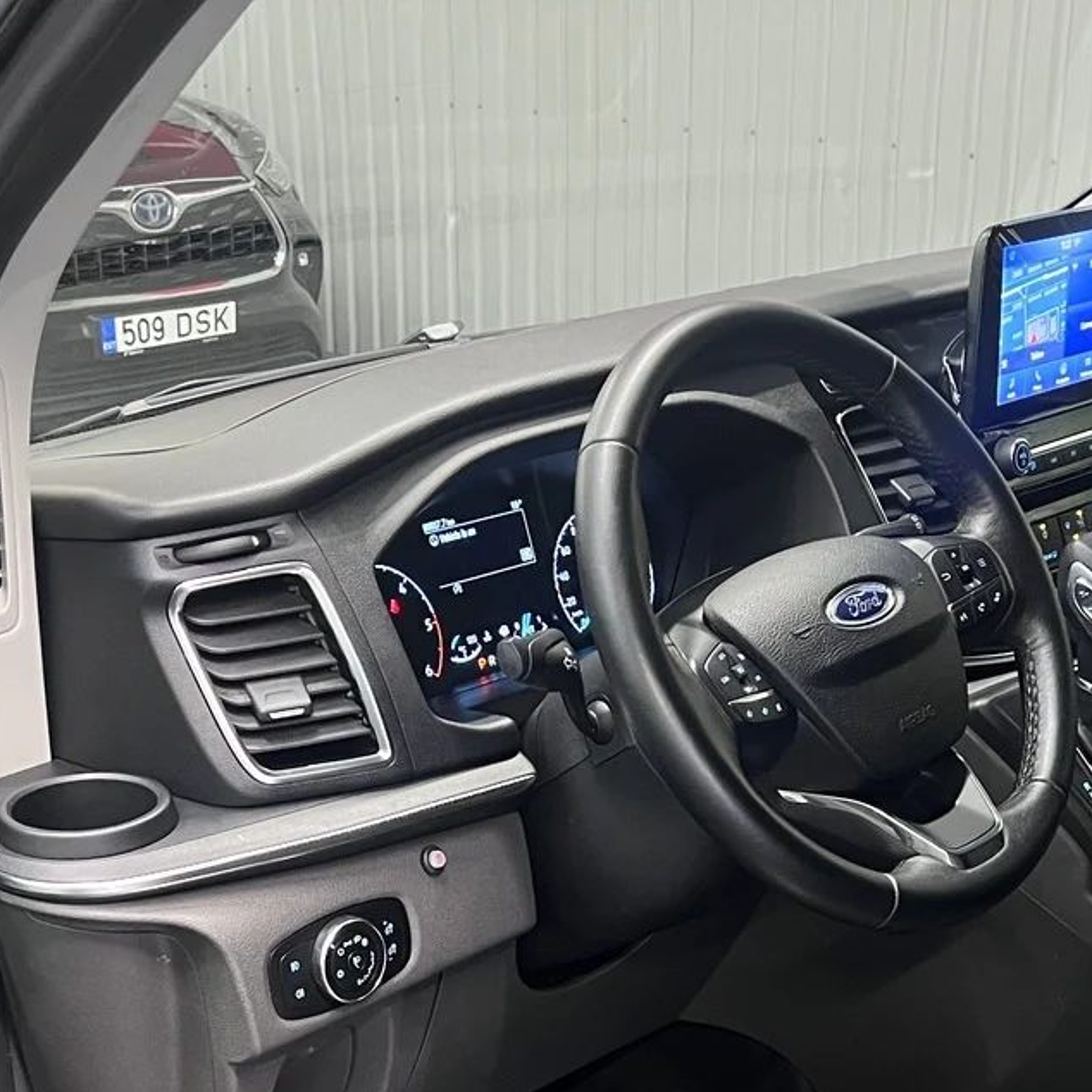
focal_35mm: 58
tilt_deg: -28.1
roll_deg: -1.0
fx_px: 2070
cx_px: 680
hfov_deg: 29.4
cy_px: 1032
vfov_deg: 28.2
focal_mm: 5.7
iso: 400
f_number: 1.5
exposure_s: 1/33
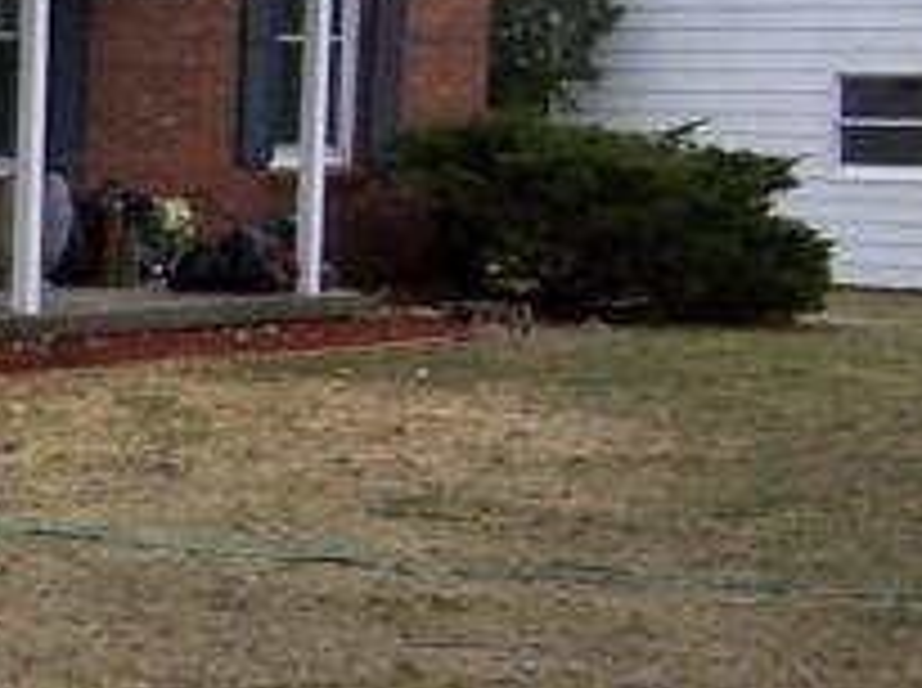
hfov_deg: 14.9
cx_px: -758
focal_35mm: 115
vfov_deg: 12.8
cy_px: 434
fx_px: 3058
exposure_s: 1/160
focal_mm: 3.8
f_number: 5.6
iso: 64
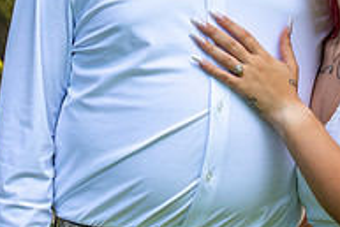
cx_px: 305
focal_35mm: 267
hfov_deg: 7.7
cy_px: -60
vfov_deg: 5.1
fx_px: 2523
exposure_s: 1/200
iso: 250
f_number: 3.5
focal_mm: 82
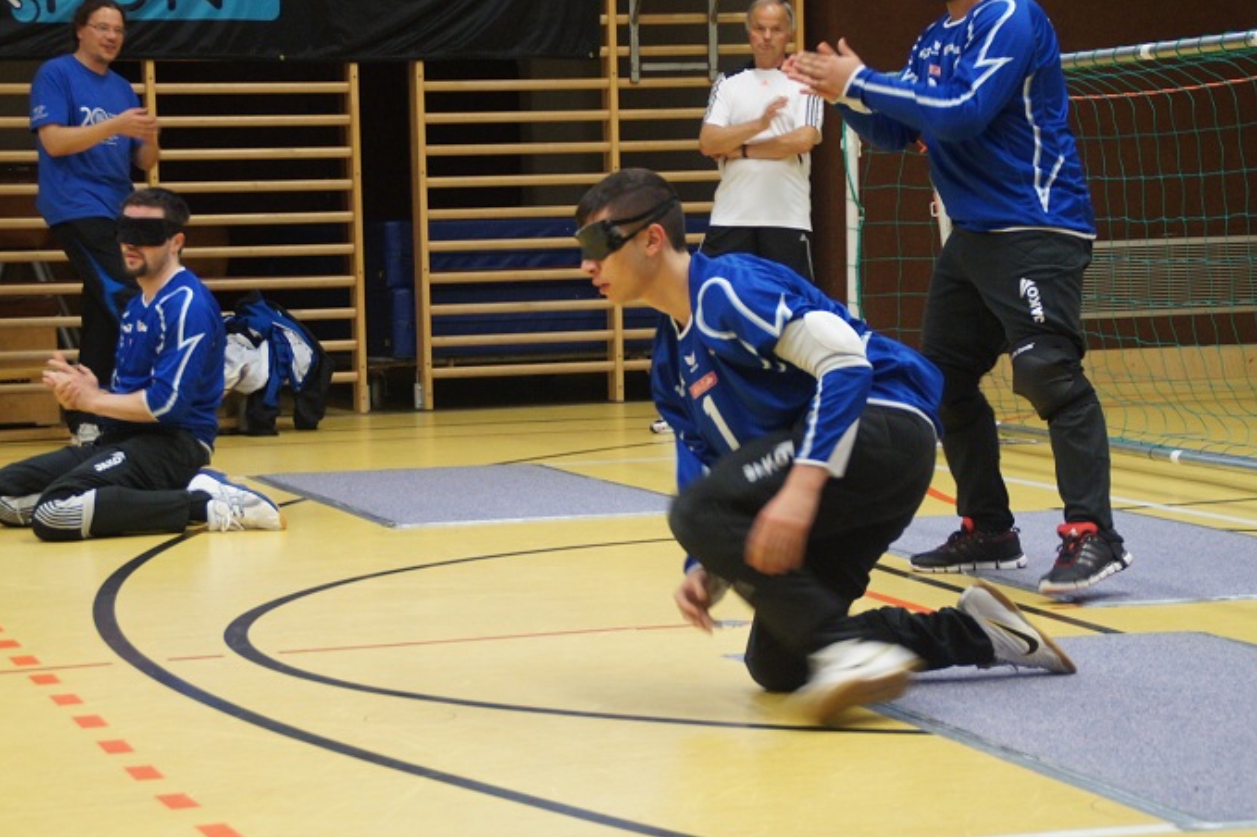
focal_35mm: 106
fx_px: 3699
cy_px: 363
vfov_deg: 12.9
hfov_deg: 19.3
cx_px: 587
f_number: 5
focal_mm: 60
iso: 1600
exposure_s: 1/40
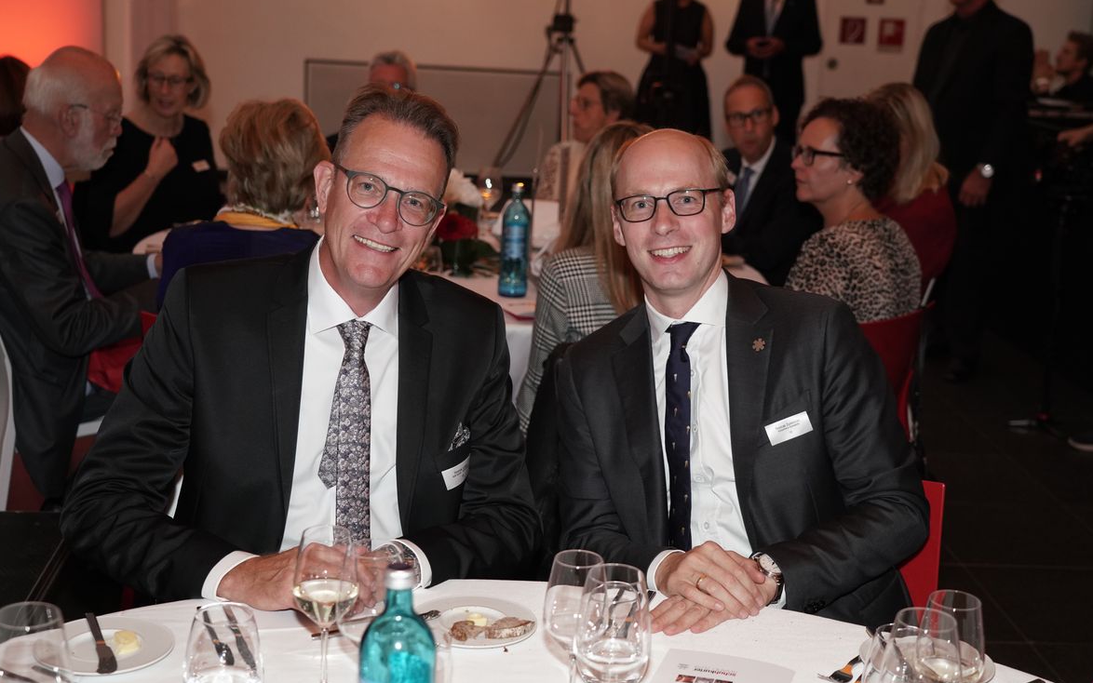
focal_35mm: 50
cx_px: 544
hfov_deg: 40.3
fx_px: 1490
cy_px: 328
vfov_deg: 25.8
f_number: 4.5
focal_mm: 48
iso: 1600
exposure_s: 1/80
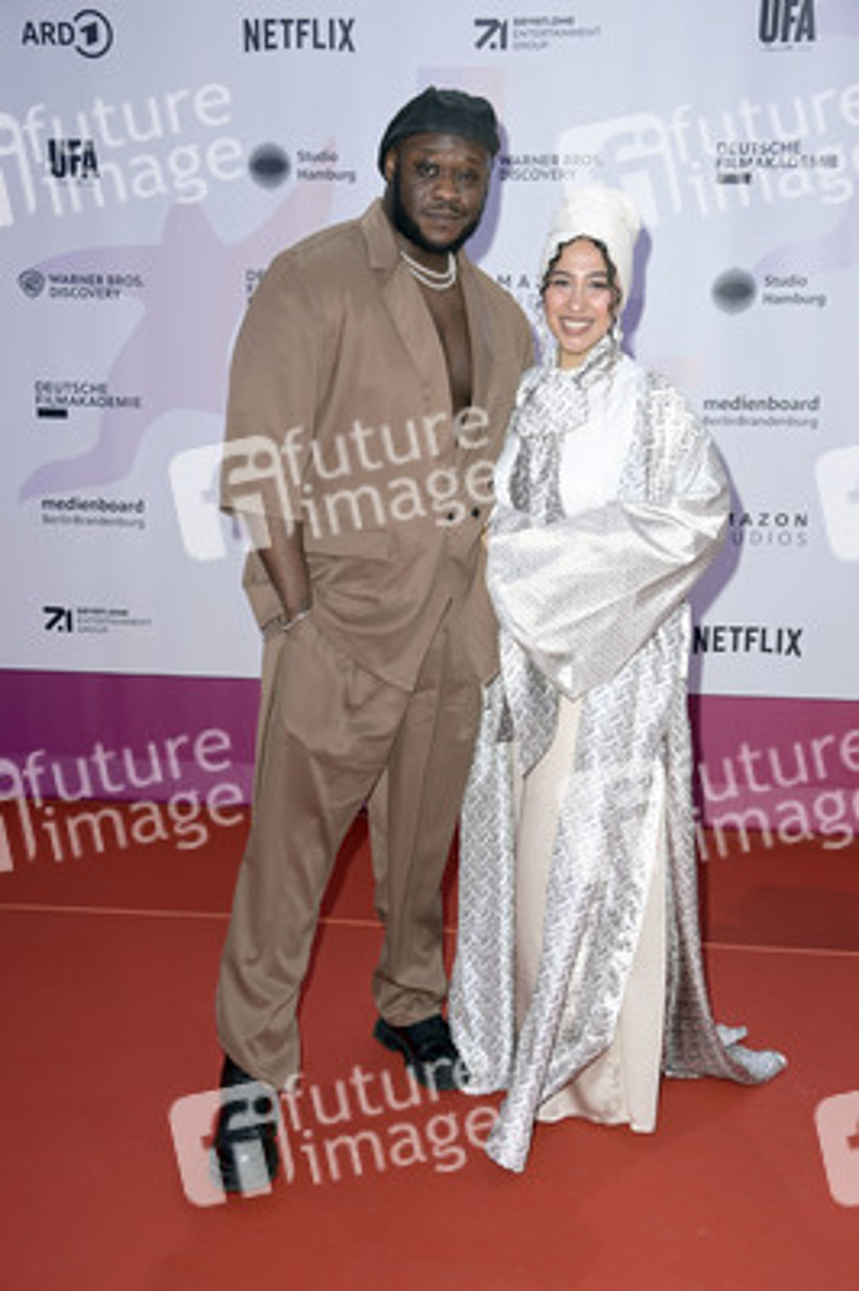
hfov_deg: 29.8
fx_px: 1613
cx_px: 430
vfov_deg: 43.6
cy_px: 646
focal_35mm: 45
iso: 400
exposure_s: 1/250
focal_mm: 45
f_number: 6.3
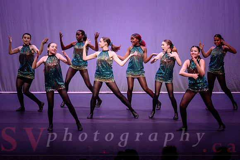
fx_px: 965
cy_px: 73
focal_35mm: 145
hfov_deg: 14.2
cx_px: 127
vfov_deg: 9.5
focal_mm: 120
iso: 1600
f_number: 3.2
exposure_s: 1/320
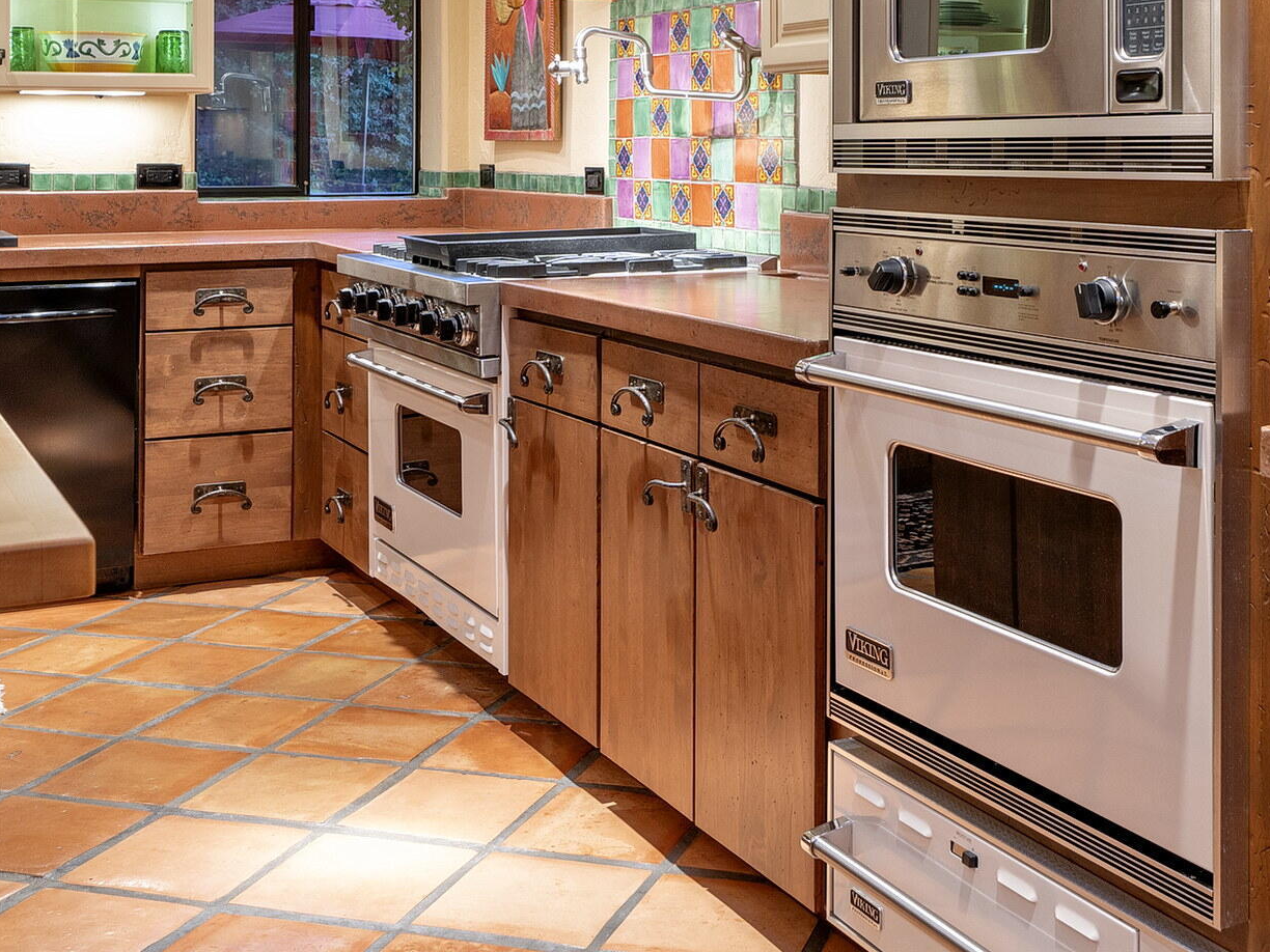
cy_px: 136
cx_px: 736
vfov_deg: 31.6
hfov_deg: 42.8
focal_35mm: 44
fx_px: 1614
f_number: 7.1
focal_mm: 20
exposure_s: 1
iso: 200
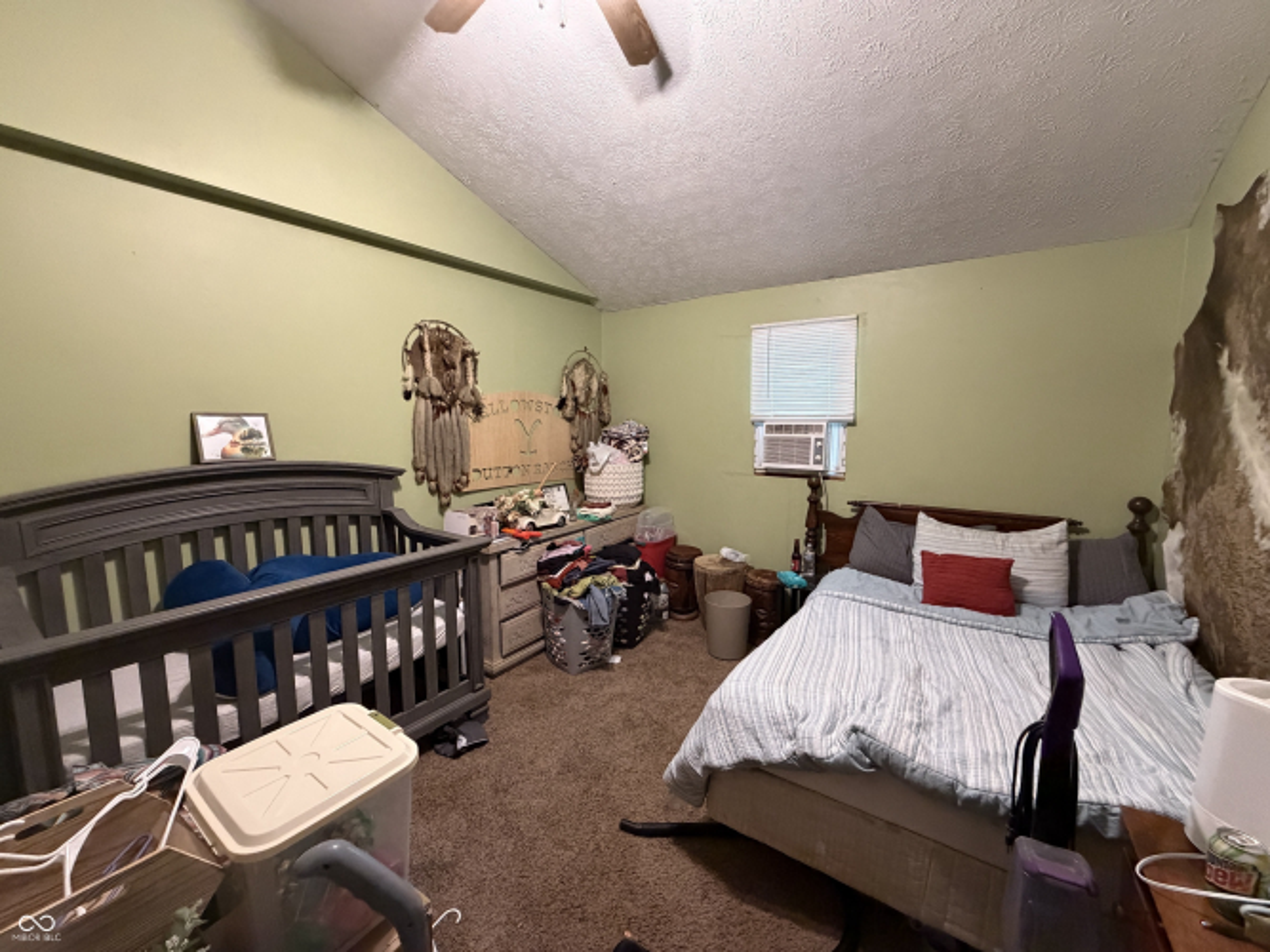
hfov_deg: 102.1
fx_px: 514
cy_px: 476
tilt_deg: -6.0
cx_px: 635
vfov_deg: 85.7
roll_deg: +0.7
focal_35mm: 14
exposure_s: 1/60
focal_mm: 2.22
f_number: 2.2
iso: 640
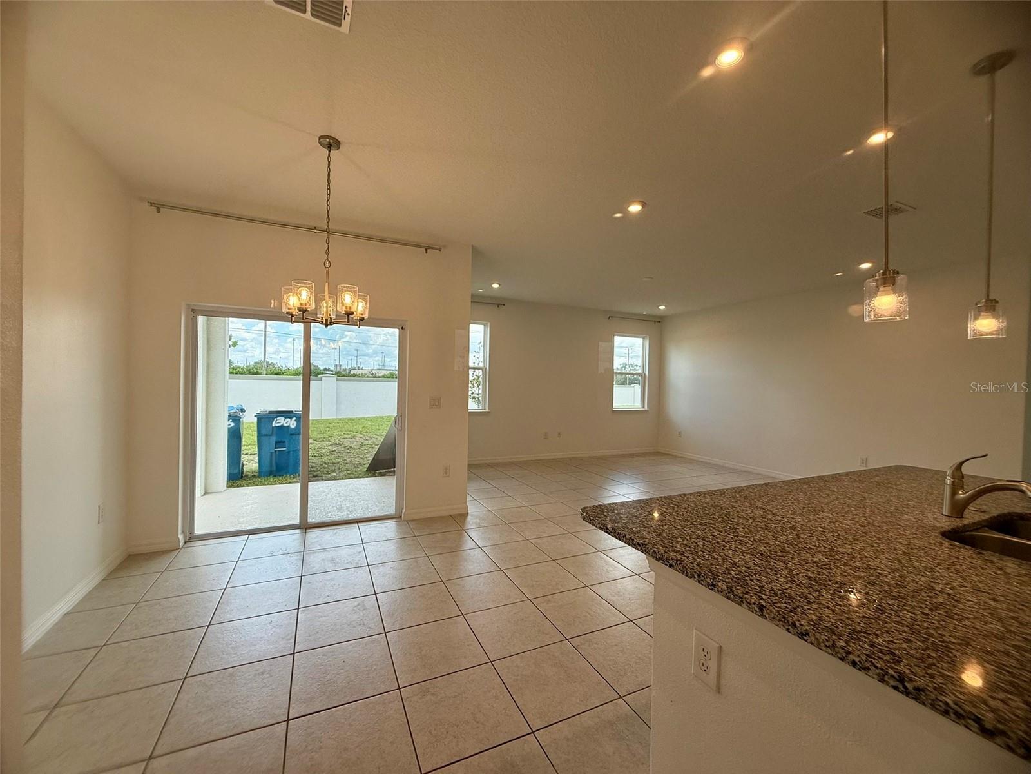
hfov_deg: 102.1
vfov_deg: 85.7
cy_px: 387
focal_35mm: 14
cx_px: 516
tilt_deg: +0.0
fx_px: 417
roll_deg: -1.5
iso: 64
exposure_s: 1/229
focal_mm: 2.22
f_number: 2.2
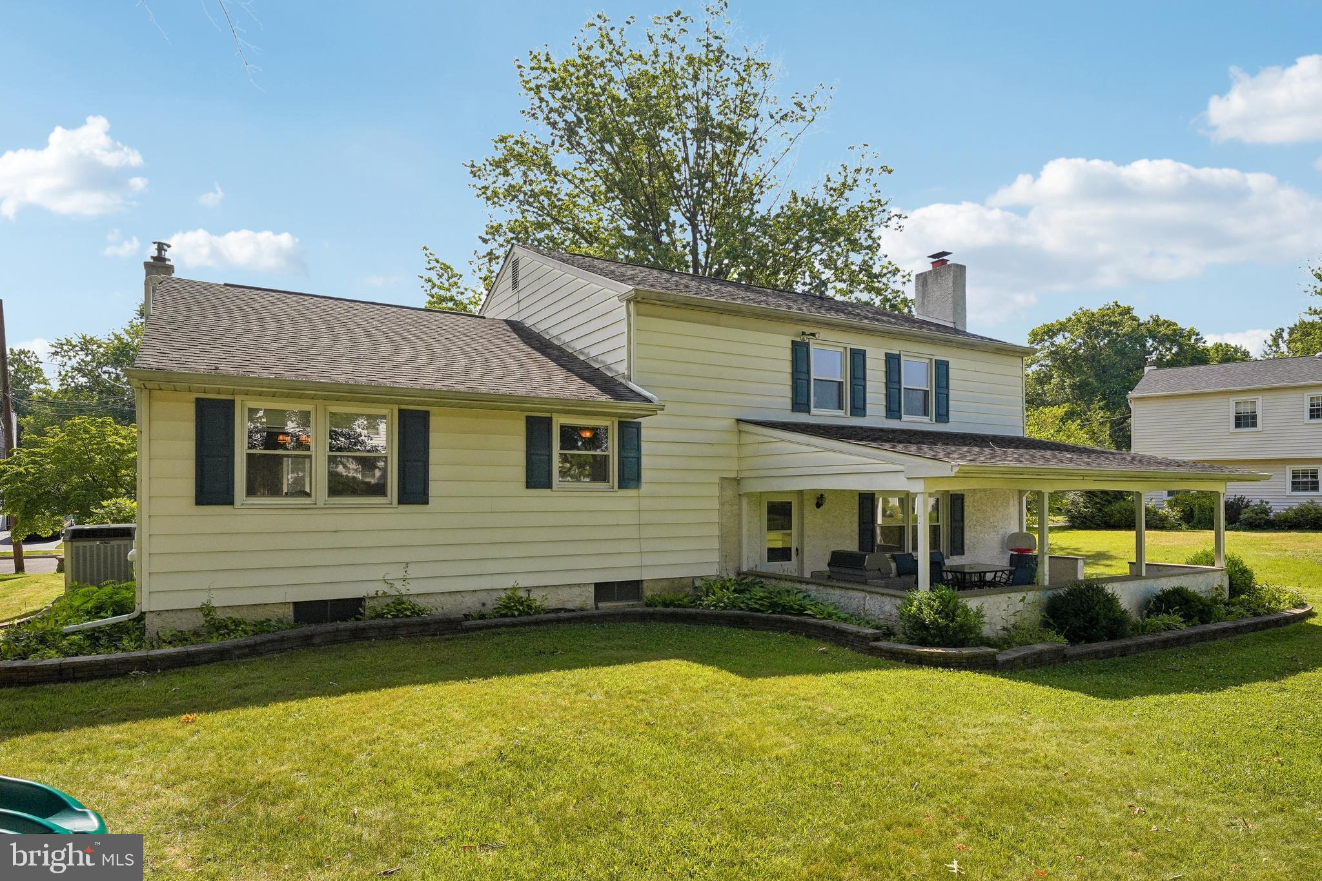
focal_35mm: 20
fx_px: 734
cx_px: 661
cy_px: 440
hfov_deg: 84.0
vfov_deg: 61.9
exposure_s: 1/2500
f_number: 8
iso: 500
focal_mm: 20
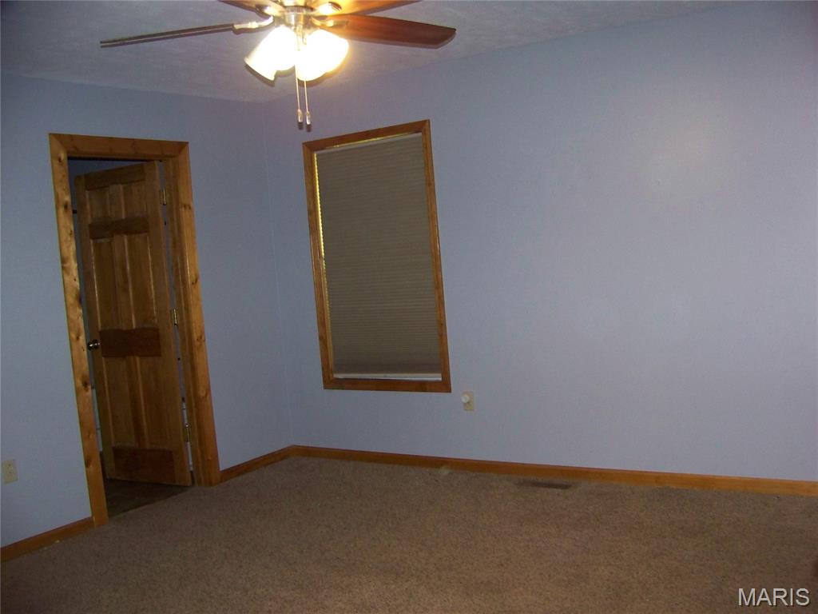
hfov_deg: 51.4
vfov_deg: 39.7
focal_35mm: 36
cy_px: 307
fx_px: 851
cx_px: 409
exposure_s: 1/30
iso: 200
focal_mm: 5.85
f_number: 2.8
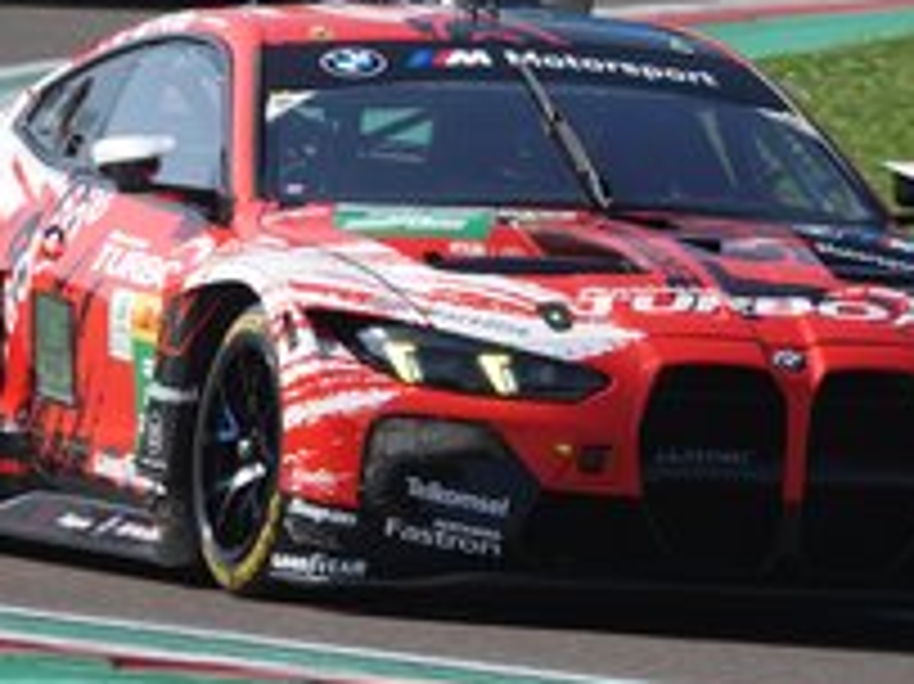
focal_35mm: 1196
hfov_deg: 1.7
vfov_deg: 1.2
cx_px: 509
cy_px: 184
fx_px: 31560
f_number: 4.5
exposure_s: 1/800
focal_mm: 205.6
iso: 100
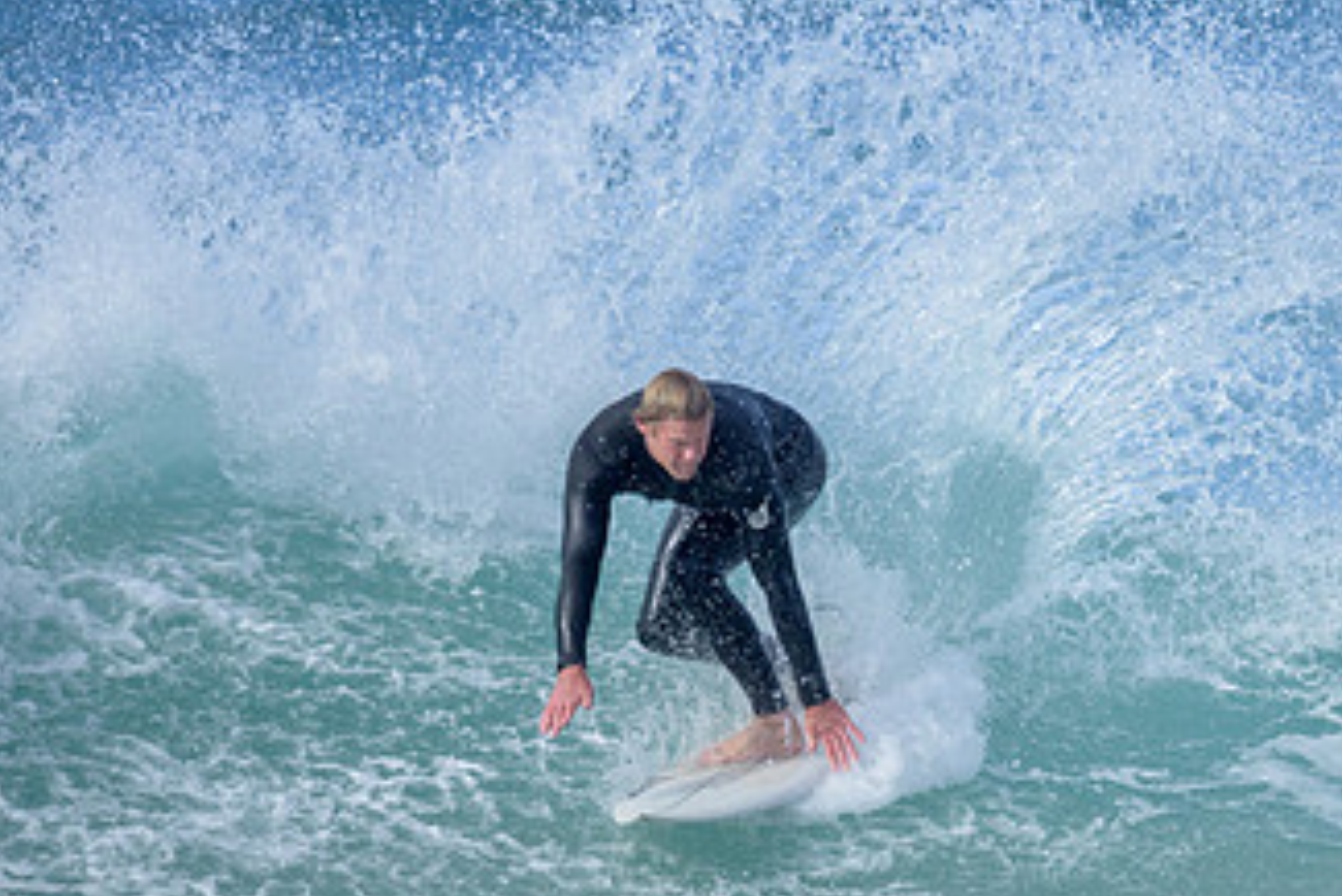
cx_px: 921
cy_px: 481
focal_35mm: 1428
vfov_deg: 1.0
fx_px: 53254
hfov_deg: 1.4
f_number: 6.3
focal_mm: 800
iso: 560
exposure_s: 1/2500
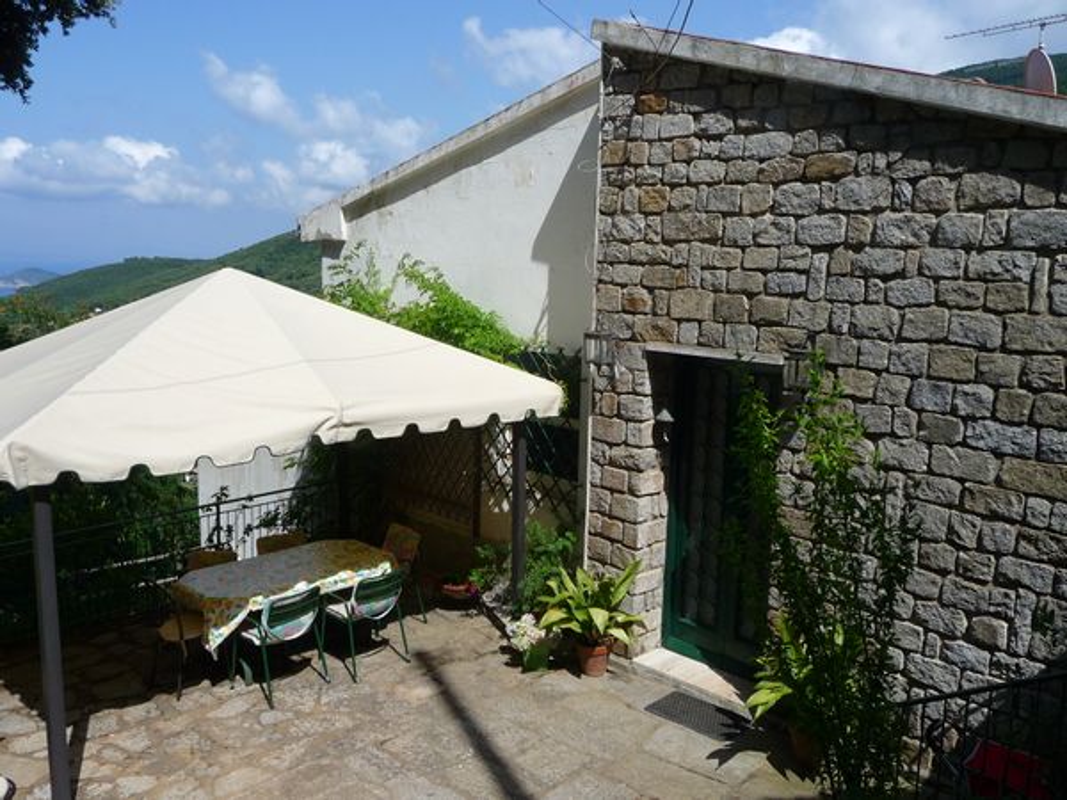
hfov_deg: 60.0
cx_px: 534
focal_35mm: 30
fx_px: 925
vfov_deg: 46.8
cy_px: 400
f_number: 8
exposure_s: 1/250
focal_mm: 5
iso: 100
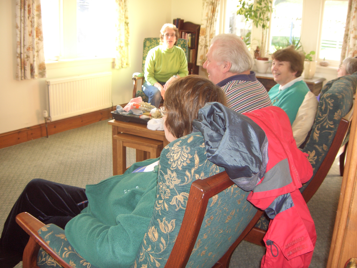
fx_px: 402
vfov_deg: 36.8
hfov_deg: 47.9
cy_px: 134
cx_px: 178
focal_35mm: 39
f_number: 2.8
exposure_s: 1/60
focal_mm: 8
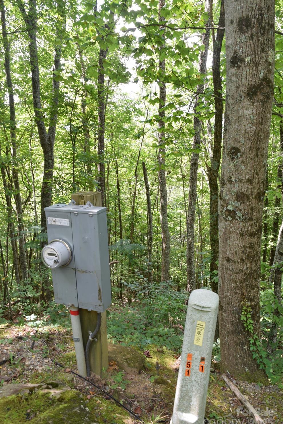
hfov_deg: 46.4
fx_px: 330
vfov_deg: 65.5
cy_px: 215
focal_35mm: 28
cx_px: 137
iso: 100
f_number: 8
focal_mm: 18
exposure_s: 1/13
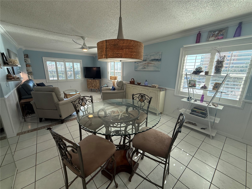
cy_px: 94
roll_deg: -1.0
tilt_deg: -12.9
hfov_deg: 102.1
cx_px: 126
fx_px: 102
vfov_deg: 85.7
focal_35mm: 14
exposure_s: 1/120
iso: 64
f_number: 2.2
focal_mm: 2.22
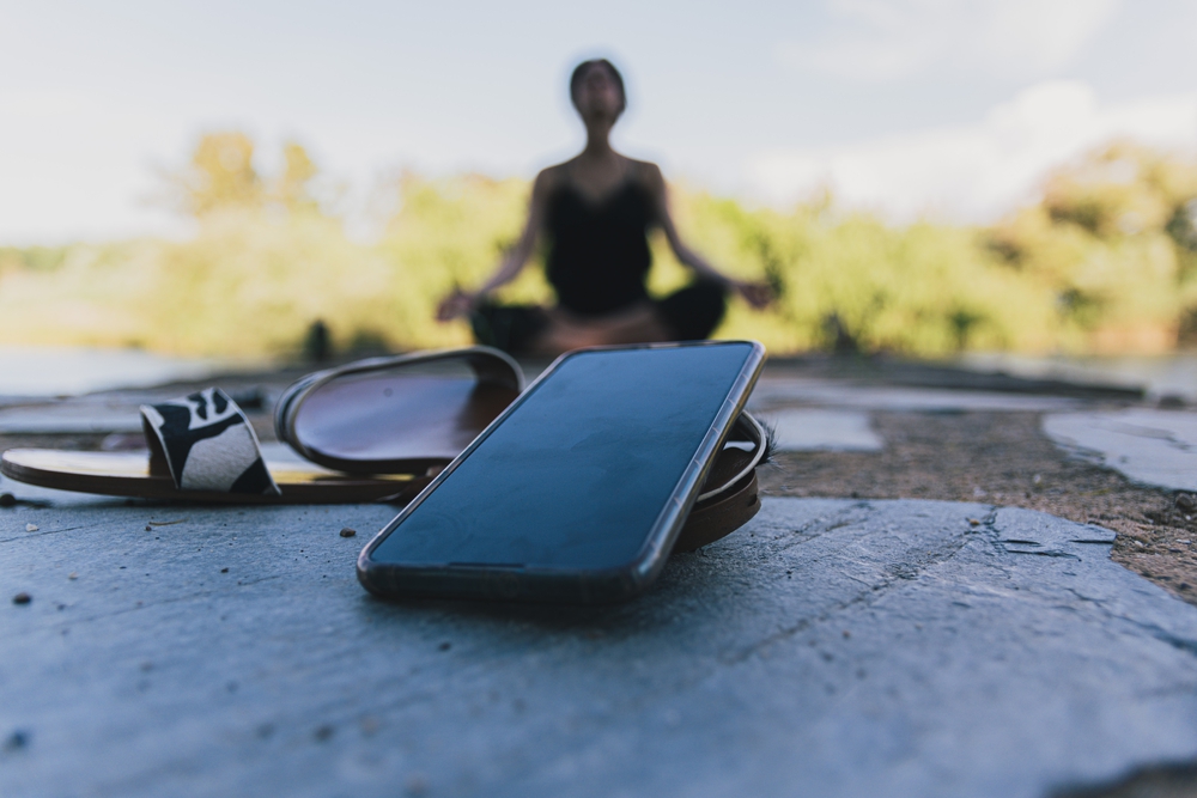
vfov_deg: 43.6
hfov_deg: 61.9
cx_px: 598
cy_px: 399
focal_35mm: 30
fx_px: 998
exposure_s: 1/500
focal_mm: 20
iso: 100
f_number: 2.8
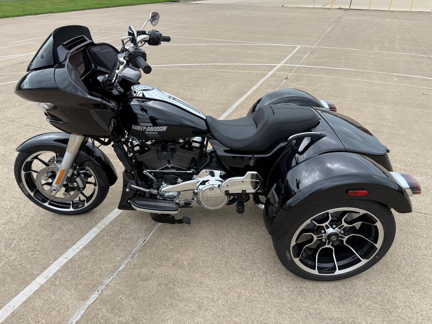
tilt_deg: -30.4
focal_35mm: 24
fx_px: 300
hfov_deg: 71.6
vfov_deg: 56.8
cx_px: 216
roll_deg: -2.4
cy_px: 162
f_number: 1.78
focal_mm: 6.76
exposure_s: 1/1361
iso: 80
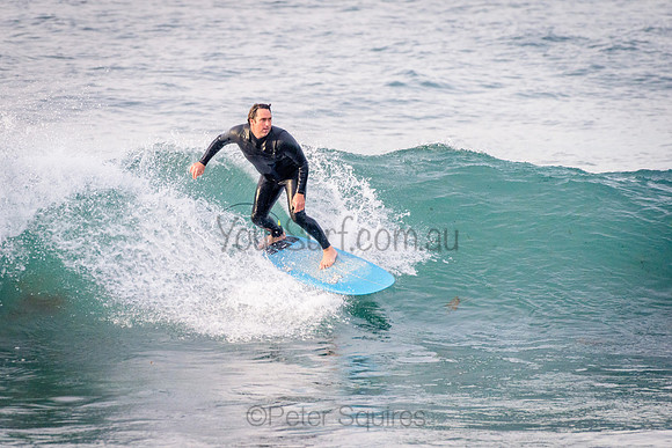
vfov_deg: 2.2
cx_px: 266
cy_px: 197
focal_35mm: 612
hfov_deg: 3.4
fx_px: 11434
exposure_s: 1/2000
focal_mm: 500
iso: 900
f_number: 5.6
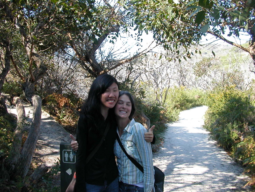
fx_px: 273
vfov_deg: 38.7
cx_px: 128
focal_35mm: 37
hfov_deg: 50.1
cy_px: 96
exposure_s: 1/277
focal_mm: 5.6
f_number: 2.7
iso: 100
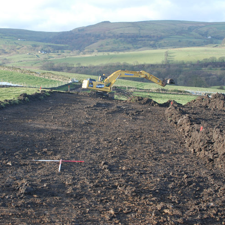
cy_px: 113
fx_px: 397
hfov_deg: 31.6
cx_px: 102
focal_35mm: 54
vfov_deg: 31.6
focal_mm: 28
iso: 200
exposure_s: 1/125
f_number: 5.6
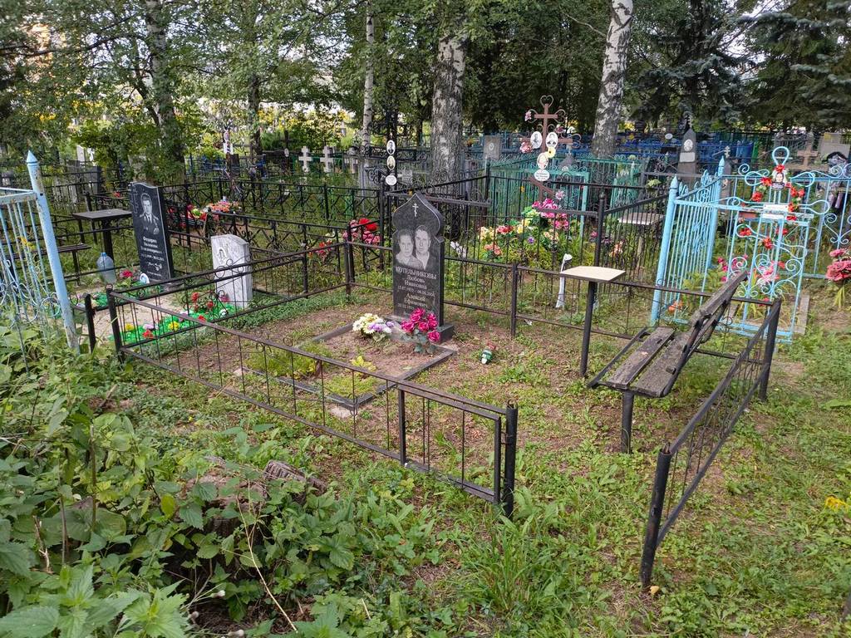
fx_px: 615
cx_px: 426
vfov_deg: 54.9
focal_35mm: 25
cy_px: 319
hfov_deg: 69.4
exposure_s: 1/100
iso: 254
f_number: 1.69
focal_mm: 4.76
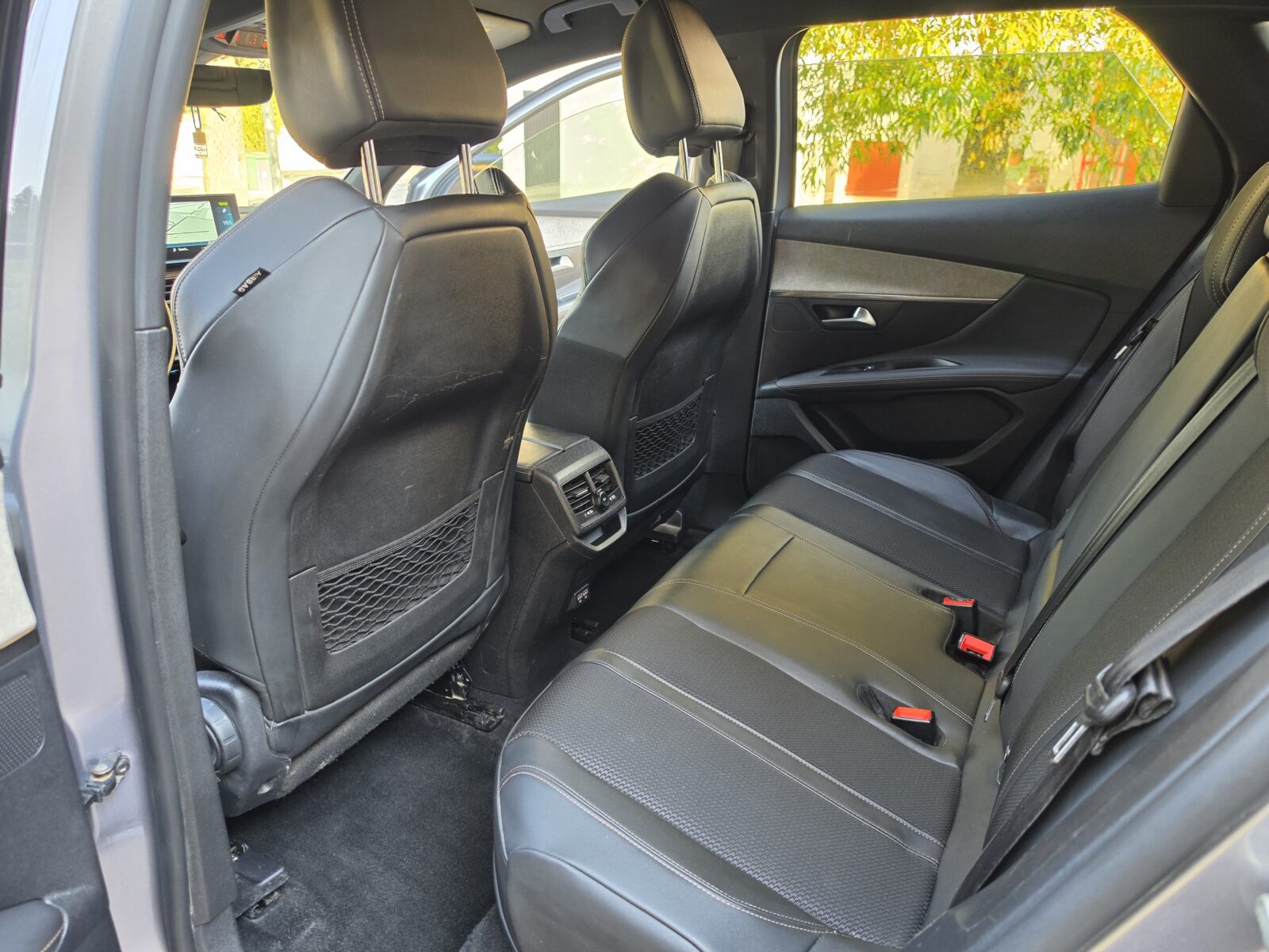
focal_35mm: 23
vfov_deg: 58.9
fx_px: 843
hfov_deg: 73.9
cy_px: 476
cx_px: 634
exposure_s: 1/100
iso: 100
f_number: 1.4
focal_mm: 6.5
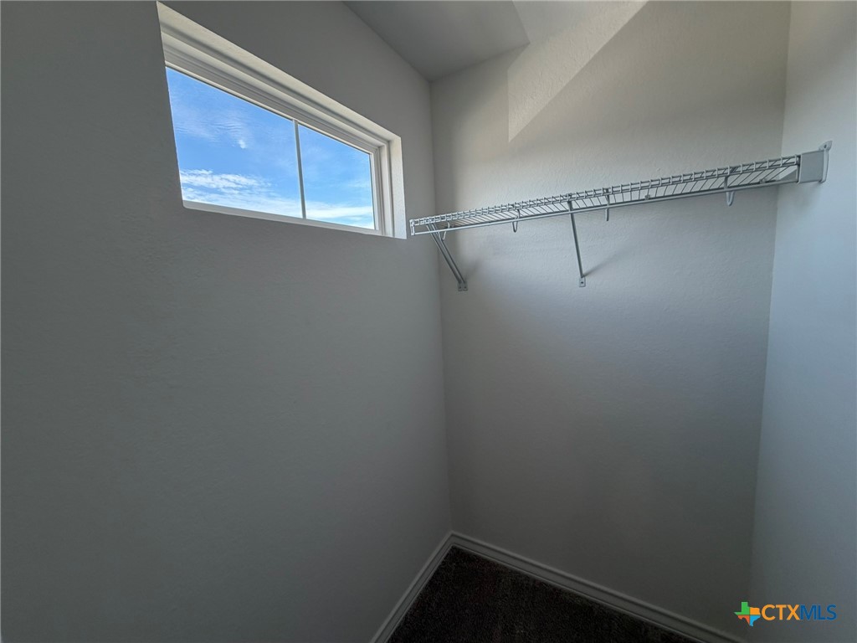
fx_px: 347
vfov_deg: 85.7
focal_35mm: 14
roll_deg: +3.3
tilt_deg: -7.1
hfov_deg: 102.1
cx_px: 428
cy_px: 322
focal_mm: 2.22
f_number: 2.2
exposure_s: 1/120
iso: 80
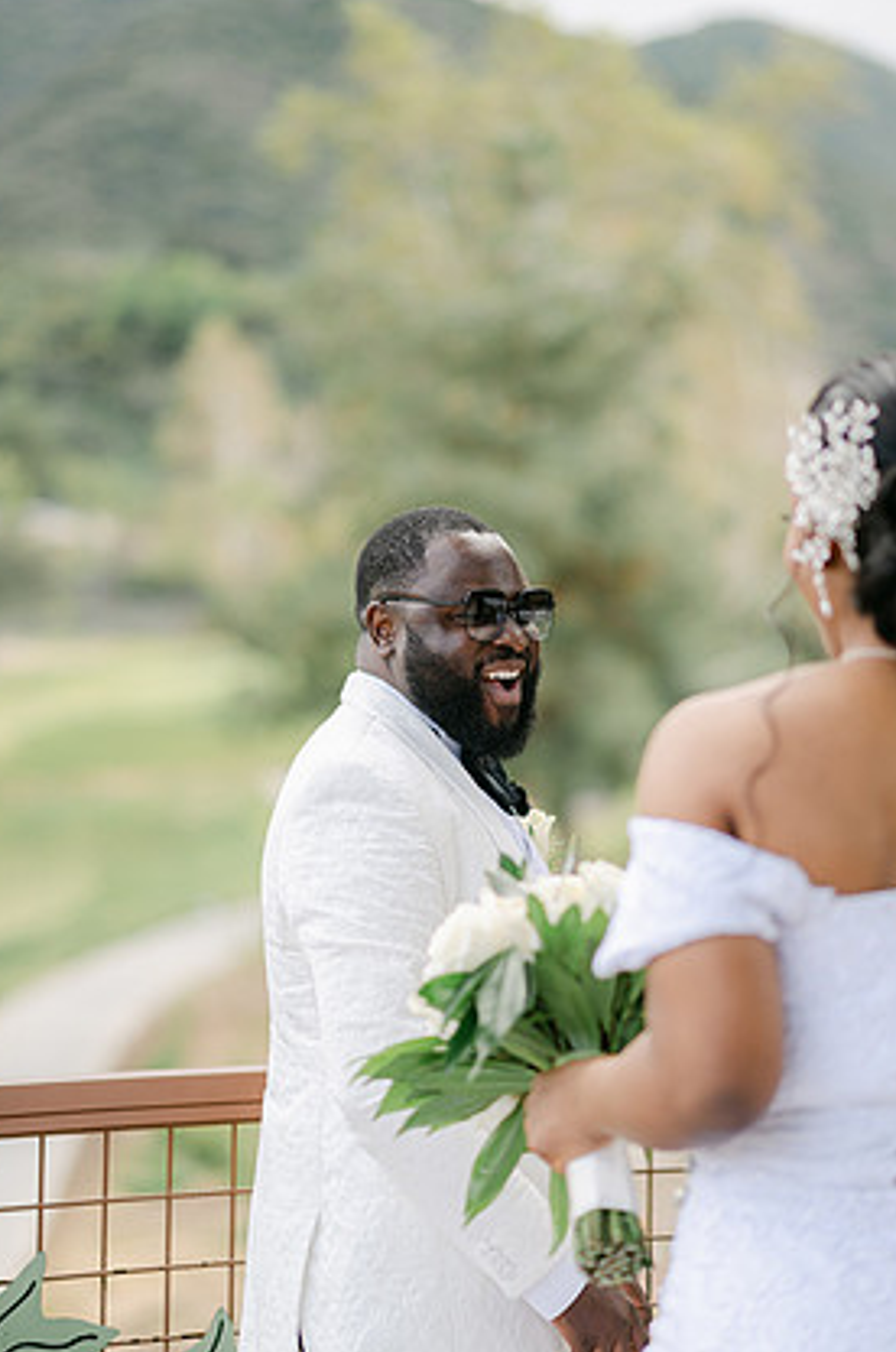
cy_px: 656
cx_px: 463
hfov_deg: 14.8
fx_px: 3446
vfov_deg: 22.2
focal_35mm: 92
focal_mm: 85
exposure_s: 1/1250
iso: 100
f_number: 2
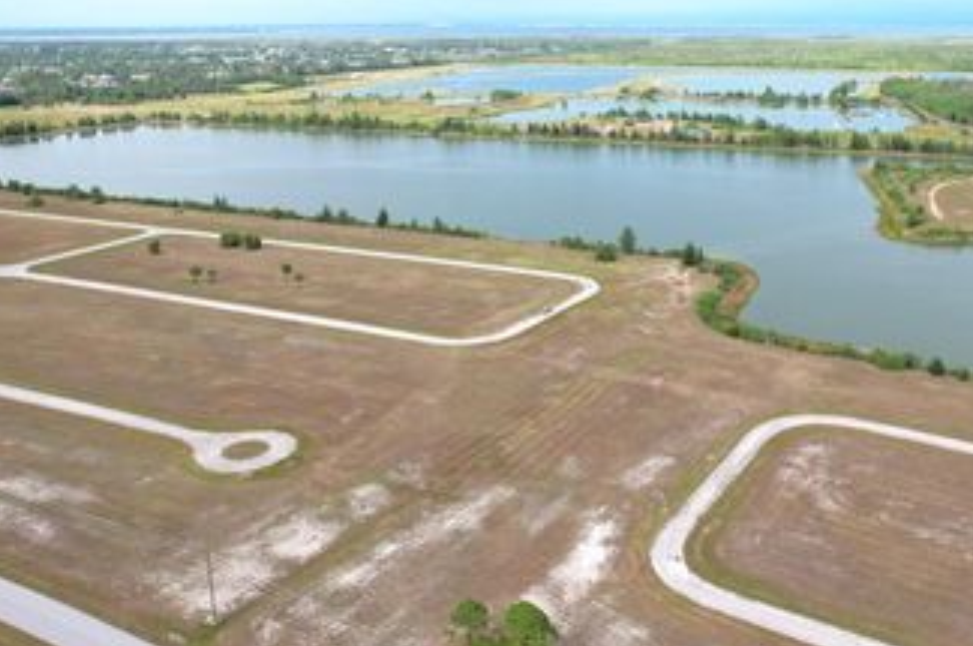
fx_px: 918
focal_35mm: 34
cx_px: 646
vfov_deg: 38.1
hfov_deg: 54.8
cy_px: 188
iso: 100
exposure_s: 1/1250
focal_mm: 8.38
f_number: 2.8
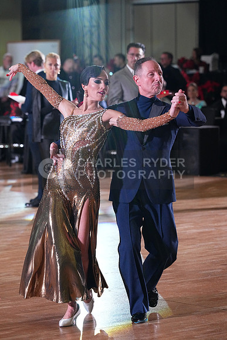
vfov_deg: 12.8
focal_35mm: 161
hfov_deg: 8.5
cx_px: 114
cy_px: 170
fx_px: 1522
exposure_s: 1/400
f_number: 5
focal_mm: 161
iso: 6400
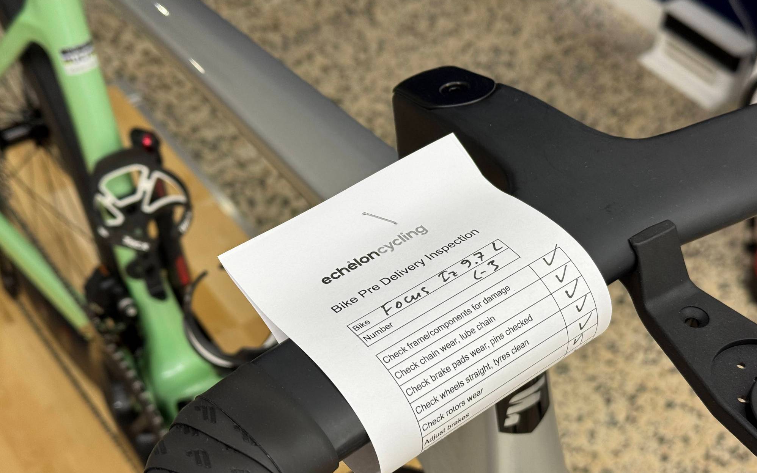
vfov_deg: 25.3
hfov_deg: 39.6
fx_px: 1052
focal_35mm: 51
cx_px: 379
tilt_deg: -46.6
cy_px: 276
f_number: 1.78
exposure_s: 1/100
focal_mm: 6.76
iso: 64
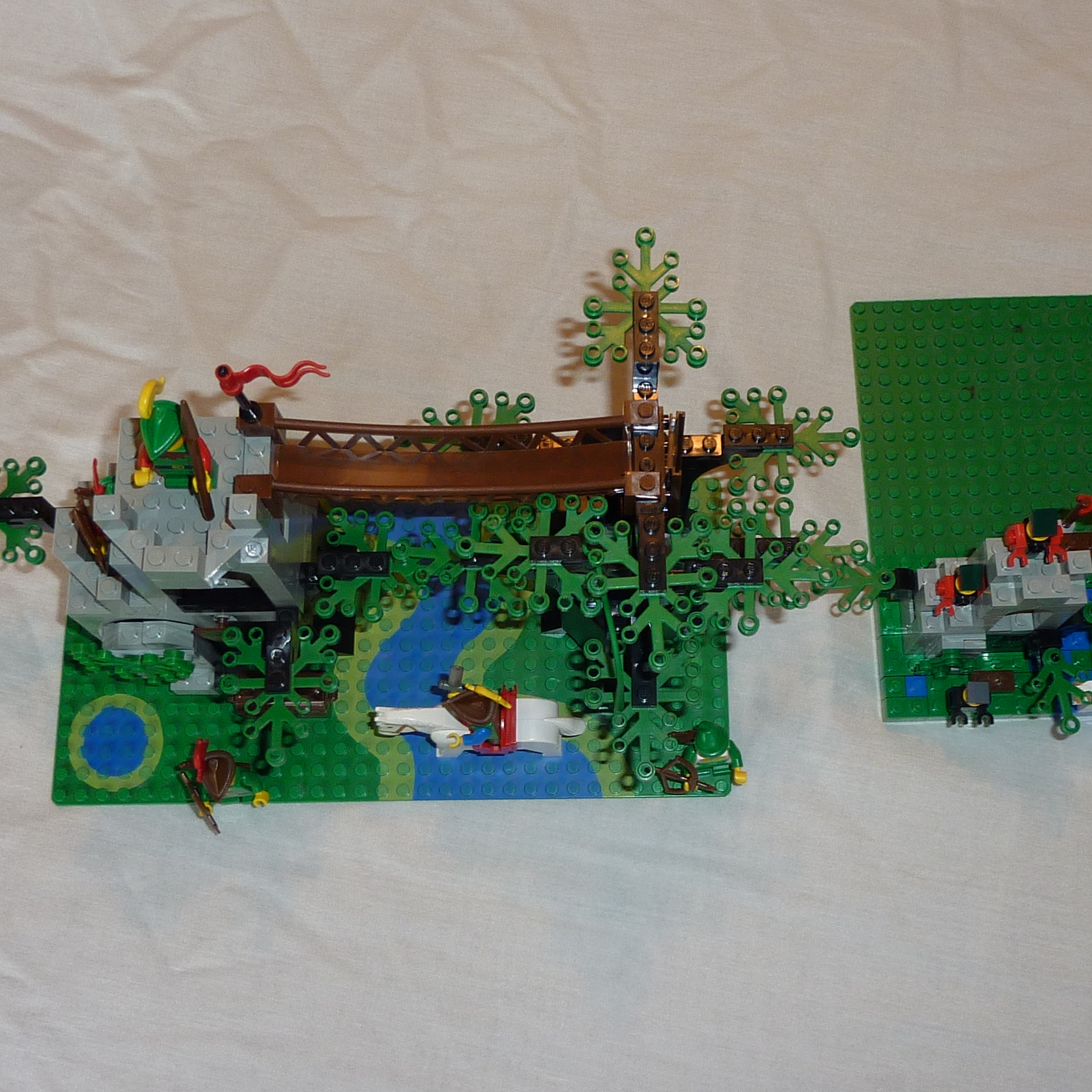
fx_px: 1535
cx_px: 631
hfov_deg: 39.1
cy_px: 553
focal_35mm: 43
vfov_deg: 39.2
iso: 100
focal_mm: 4.1
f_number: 3.3
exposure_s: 1/30
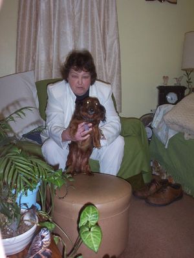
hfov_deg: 36.8
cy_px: 129
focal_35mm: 39
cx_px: 97
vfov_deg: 47.9
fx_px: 291
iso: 140
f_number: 4.5
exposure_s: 1/30
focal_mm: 6
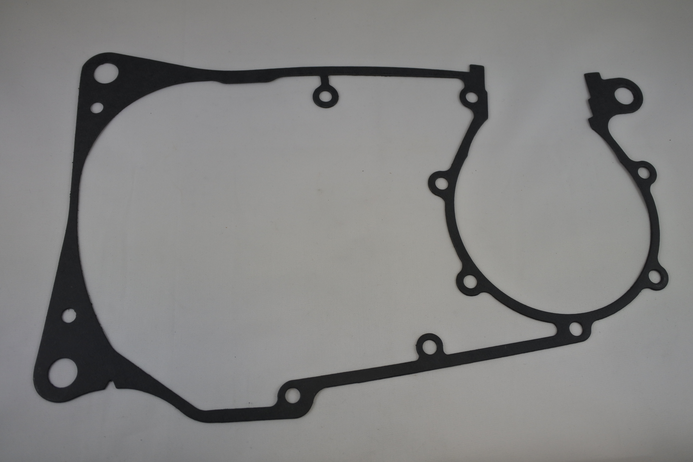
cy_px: 231
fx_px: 616
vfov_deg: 41.1
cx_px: 346
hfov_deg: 58.7
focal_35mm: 32
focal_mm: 12.1
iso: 200
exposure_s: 1/320
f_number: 3.8
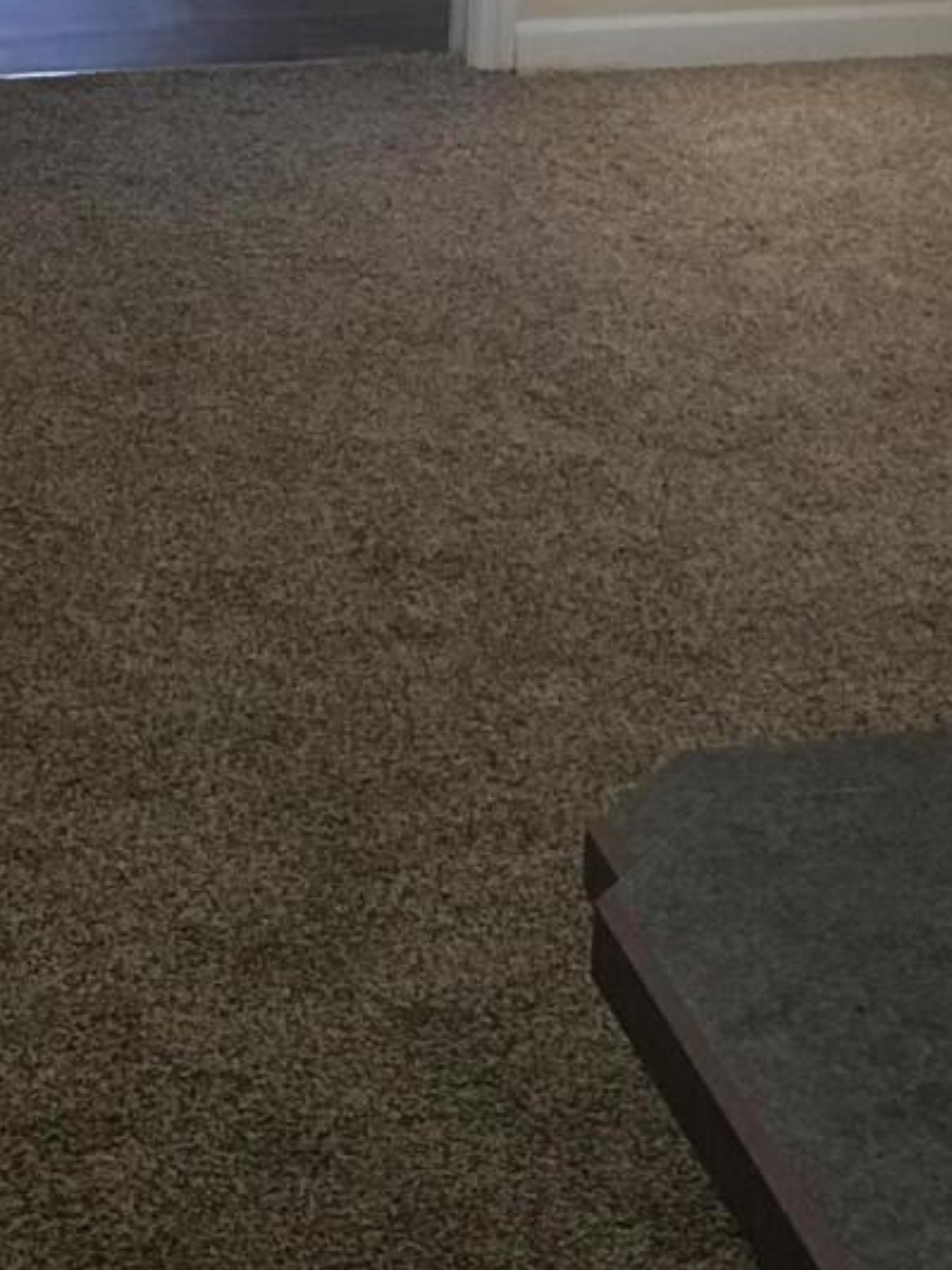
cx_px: 262
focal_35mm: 109
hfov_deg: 13.5
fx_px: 3997
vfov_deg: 17.3
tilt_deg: -12.4
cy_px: -220
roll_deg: -1.6
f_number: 2.2
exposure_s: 1/15
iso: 40
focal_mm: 4.15
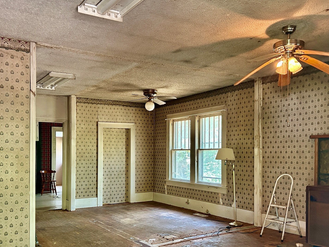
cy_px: 154
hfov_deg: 52.6
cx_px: 166
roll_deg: +0.0
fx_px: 333
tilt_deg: -0.7
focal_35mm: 35
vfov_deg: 40.4
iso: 400
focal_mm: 5.7
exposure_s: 1/40
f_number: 1.5
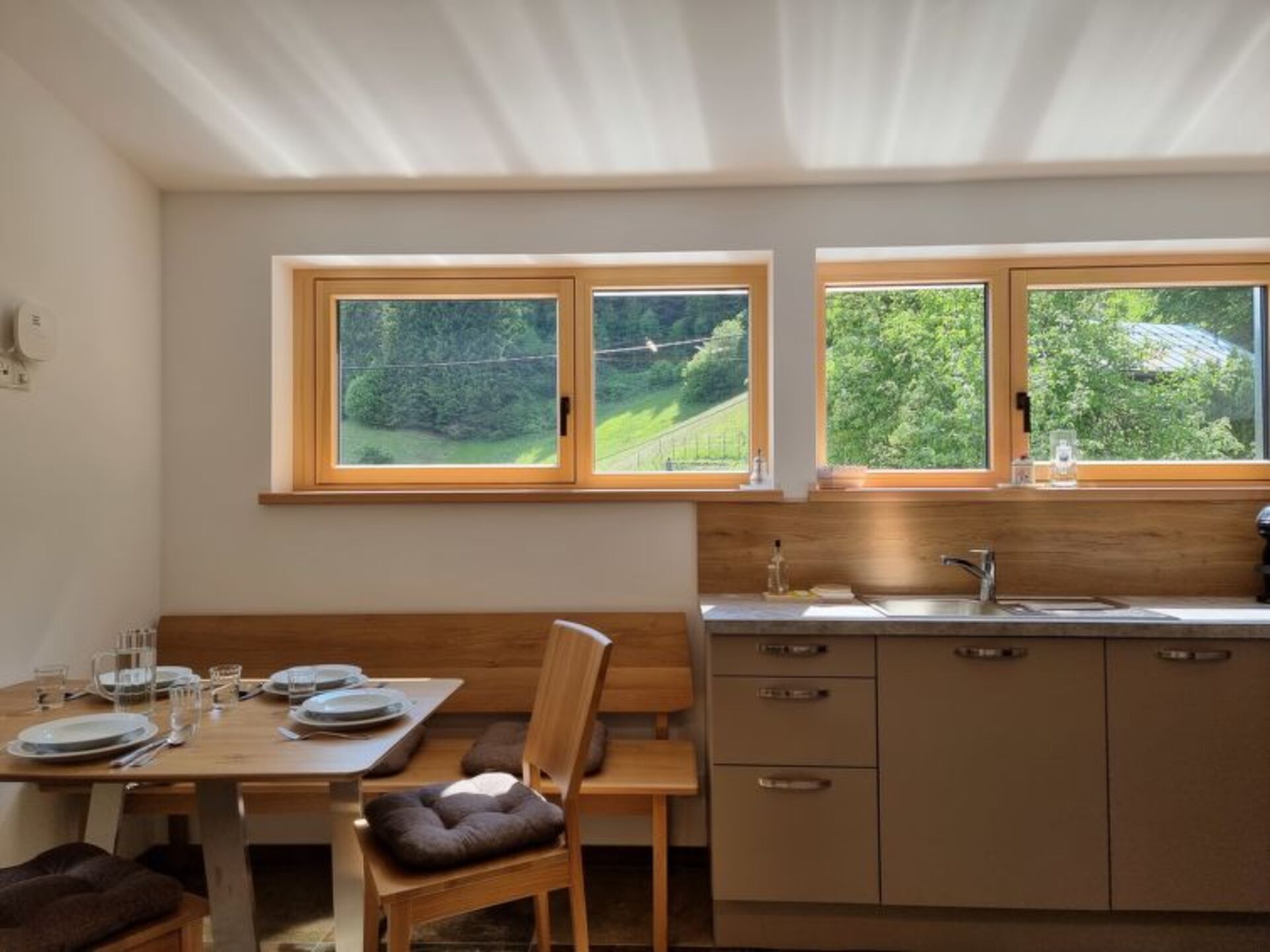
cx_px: 635
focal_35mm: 24
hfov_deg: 71.6
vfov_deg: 56.8
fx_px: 880
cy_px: 476
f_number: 1.8
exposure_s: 1/135
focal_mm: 6.7
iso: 50
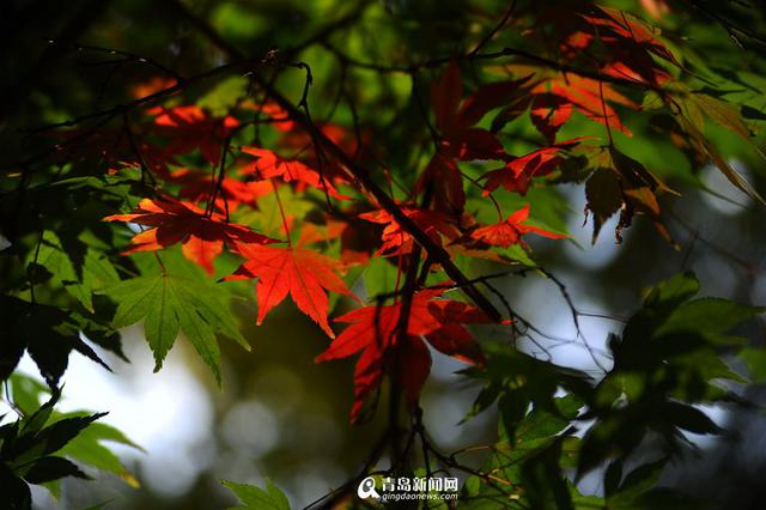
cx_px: 383
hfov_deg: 27.0
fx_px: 1595
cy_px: 255
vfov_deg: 18.2
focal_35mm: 75
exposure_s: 1/500
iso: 200
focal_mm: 75
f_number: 2.8
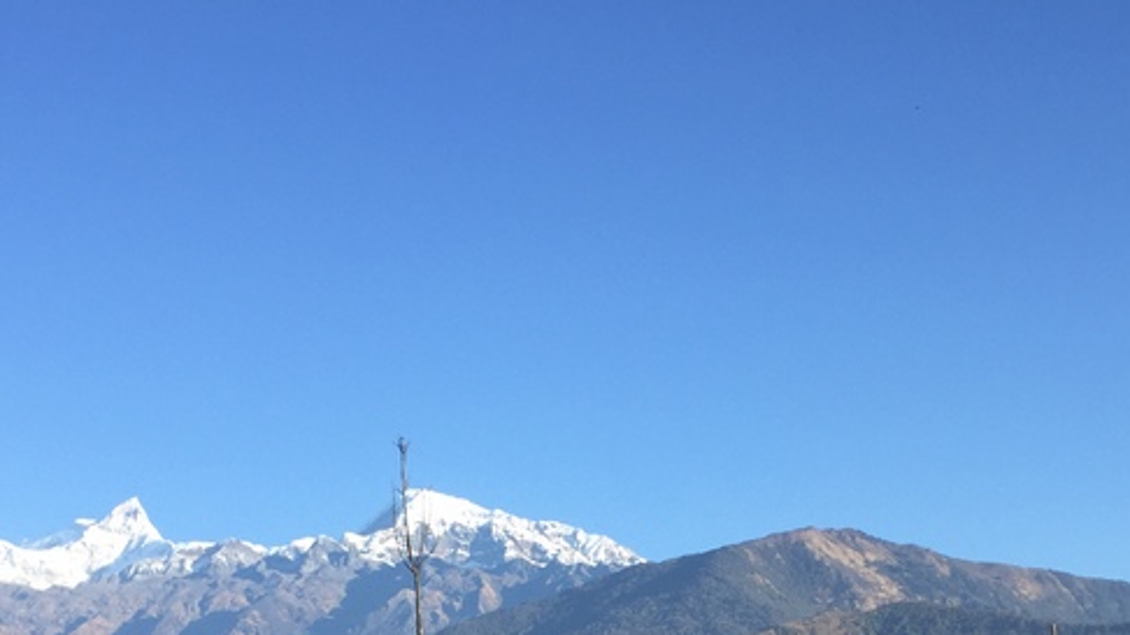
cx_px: 602
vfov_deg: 17.4
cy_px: 830
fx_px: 1947
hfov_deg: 32.4
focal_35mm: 65
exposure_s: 1/791
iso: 32
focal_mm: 4.15
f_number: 2.2
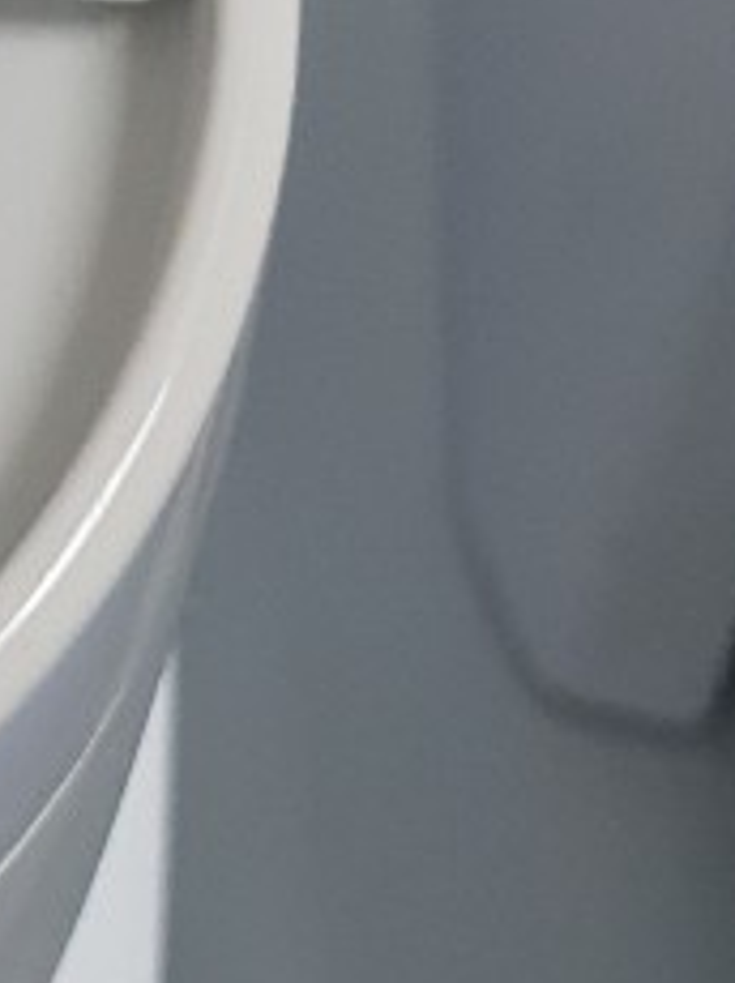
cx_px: -739
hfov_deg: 9.5
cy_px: -923
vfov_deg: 12.2
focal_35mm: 145
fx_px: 4113
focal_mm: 4.3
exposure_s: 1/120
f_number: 2.4
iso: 160
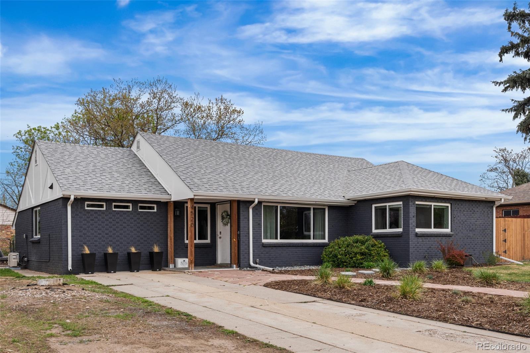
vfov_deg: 44.3
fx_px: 434
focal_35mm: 30
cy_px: 176
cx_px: 265
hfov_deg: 62.8
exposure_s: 1/400
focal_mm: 29.5
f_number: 8
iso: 500
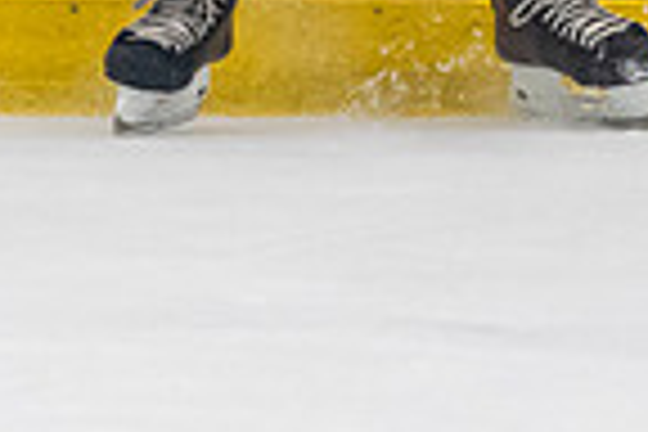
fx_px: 20194
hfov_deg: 1.8
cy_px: -282
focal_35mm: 1122
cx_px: -197
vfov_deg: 1.2
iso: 2000
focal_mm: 140
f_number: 3.2
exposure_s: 1/640
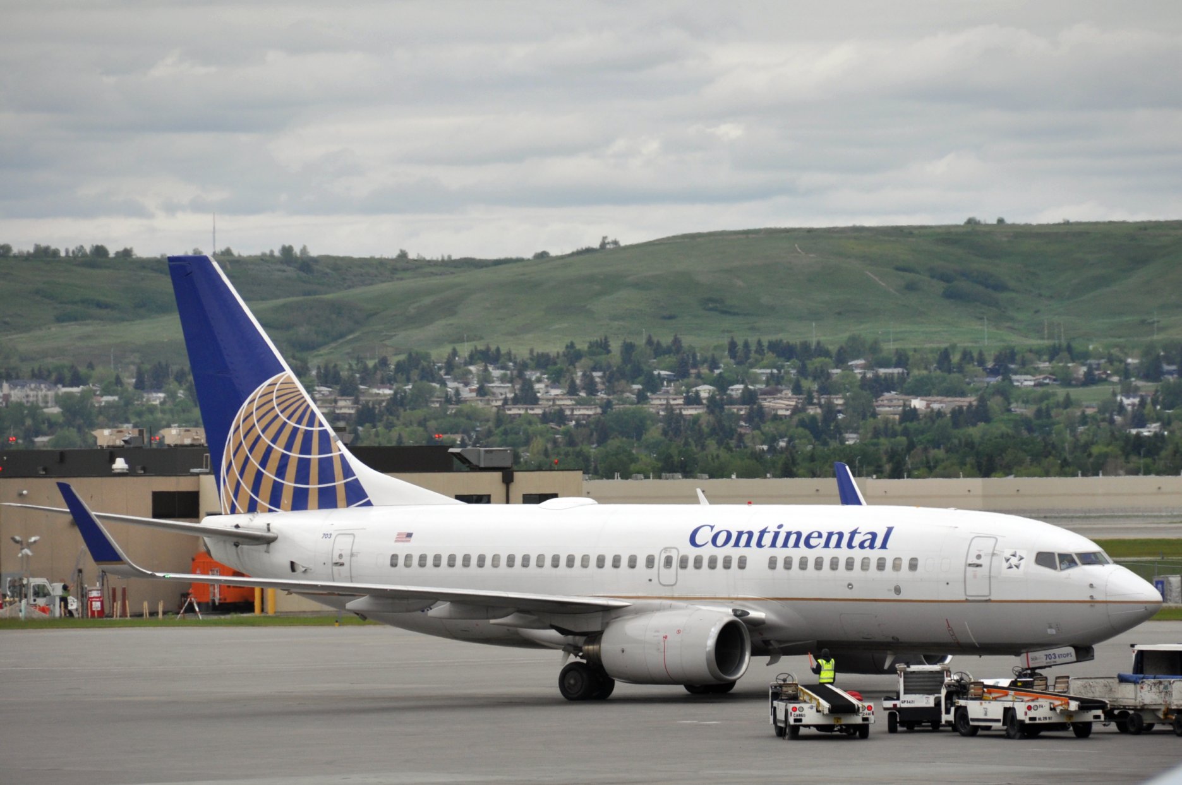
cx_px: 591
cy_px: 392
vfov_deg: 4.6
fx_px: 9839
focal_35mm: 300
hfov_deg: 6.9
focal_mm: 200
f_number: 5.6
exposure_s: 1/1000
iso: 400
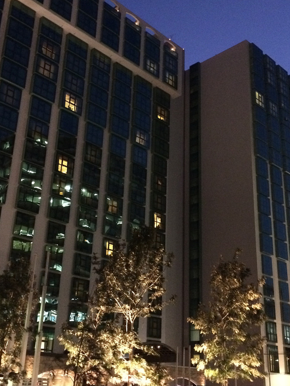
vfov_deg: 42.9
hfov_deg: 32.9
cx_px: 149
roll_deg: -1.9
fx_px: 492
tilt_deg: +22.1
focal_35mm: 44
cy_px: 183
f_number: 2.2
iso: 500
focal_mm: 4.15
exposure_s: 1/15
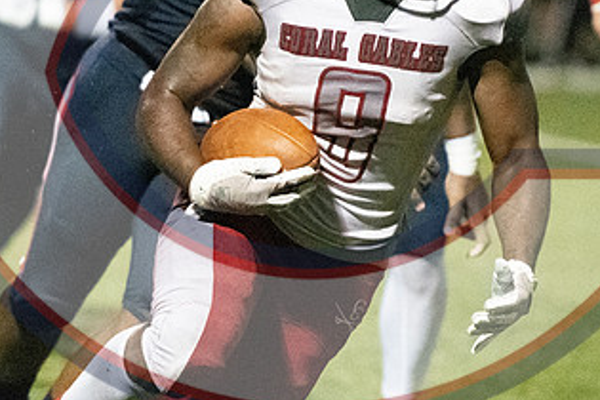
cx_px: 305
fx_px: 9216
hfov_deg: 3.7
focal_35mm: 553
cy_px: 71
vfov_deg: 2.5
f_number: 2.8
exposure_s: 1/3200
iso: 45600
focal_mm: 200
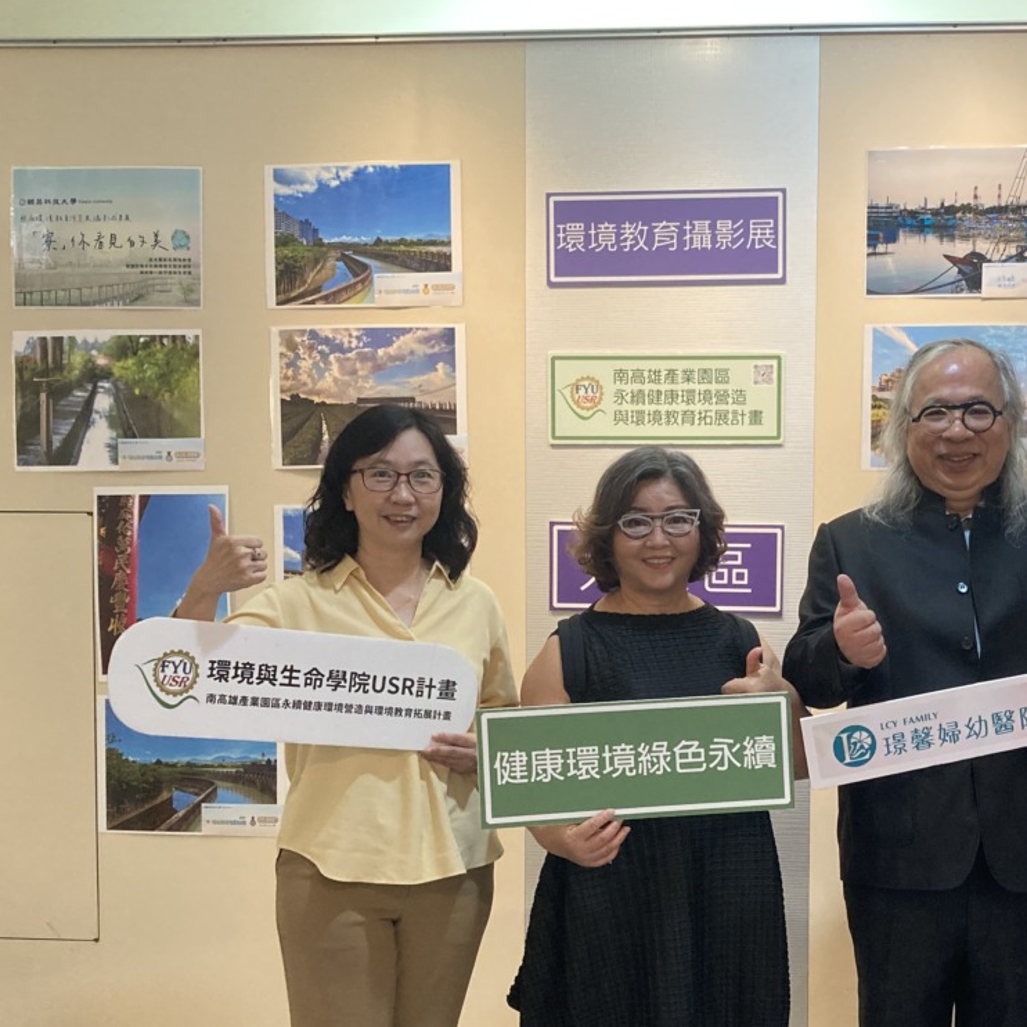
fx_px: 1678
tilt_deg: -4.3
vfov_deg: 33.8
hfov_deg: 33.6
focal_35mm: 50
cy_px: 675
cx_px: 724
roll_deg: -1.0
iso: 160
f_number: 1.8
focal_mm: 3.99
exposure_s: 1/60
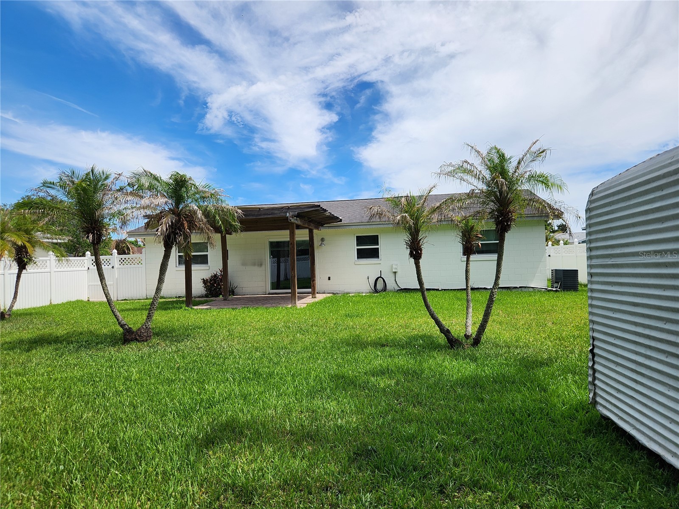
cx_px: 340
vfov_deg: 58.9
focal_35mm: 23
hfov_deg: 73.9
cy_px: 254
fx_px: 451
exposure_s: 1/2000
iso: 20
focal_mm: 5.4
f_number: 1.8
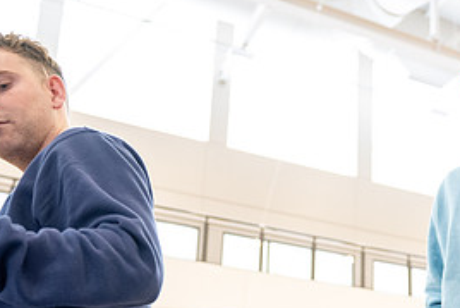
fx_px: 665
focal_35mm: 52
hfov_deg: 37.9
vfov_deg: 24.8
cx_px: 295
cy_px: 307
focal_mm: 24
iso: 2500
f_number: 2.8
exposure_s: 1/320
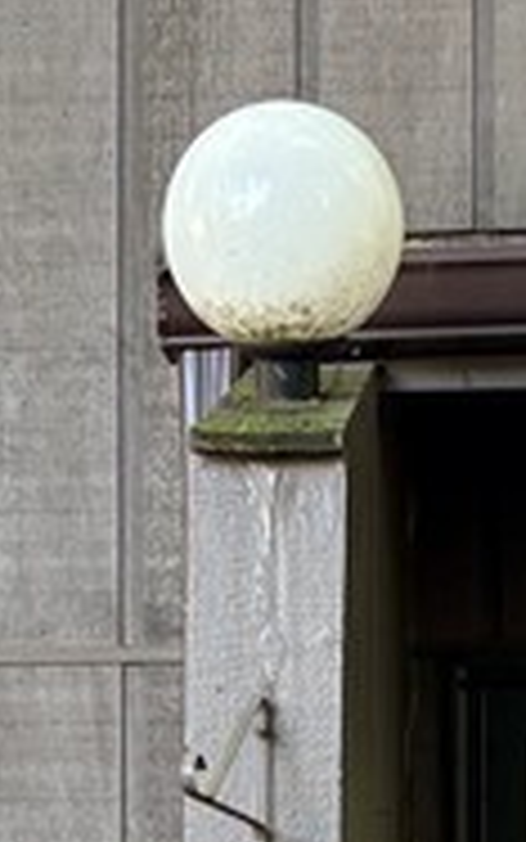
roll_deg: +0.7
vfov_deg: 13.3
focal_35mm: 151
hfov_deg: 8.7
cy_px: 1126
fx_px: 3461
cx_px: 328
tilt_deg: +3.9
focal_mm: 5.96
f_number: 1.6
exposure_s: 1/143
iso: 125
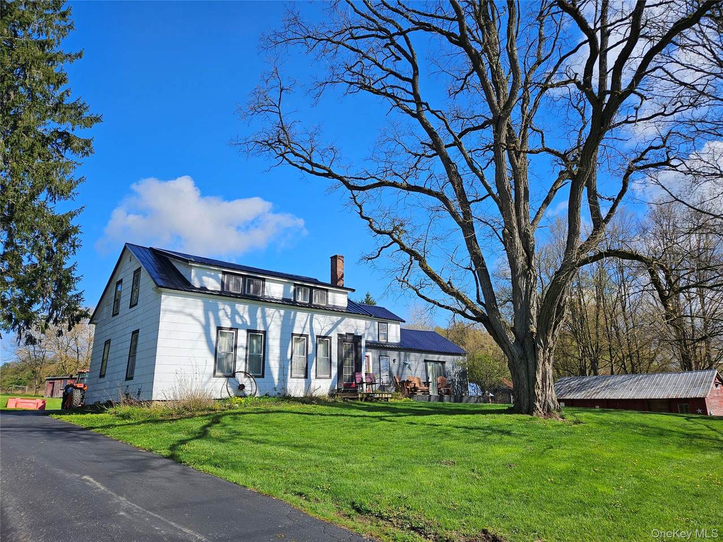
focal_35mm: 23
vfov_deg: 58.9
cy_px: 271
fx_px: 480
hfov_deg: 73.9
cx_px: 362
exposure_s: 1/2032
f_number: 1.8
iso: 25
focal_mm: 5.4
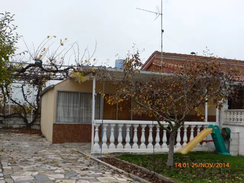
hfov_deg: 38.9
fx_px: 345
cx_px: 122
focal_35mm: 49
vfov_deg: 29.7
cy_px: 92
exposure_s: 1/400
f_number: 4.2
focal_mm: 8.5
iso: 100
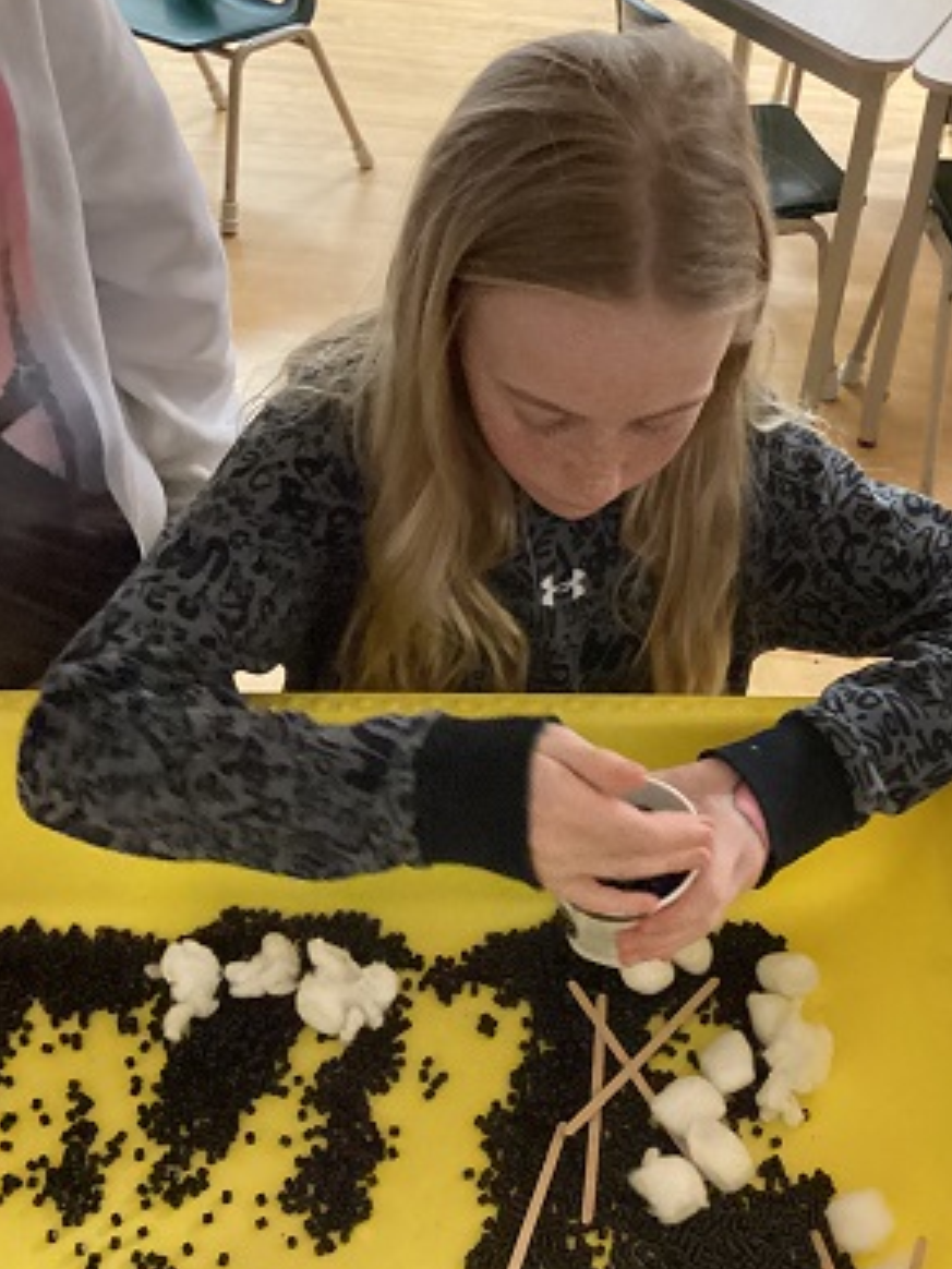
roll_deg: -4.2
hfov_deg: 35.8
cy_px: 697
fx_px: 1467
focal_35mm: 40
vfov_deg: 46.7
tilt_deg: -44.1
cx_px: 577
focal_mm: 3.3
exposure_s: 1/25
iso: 640
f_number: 2.4
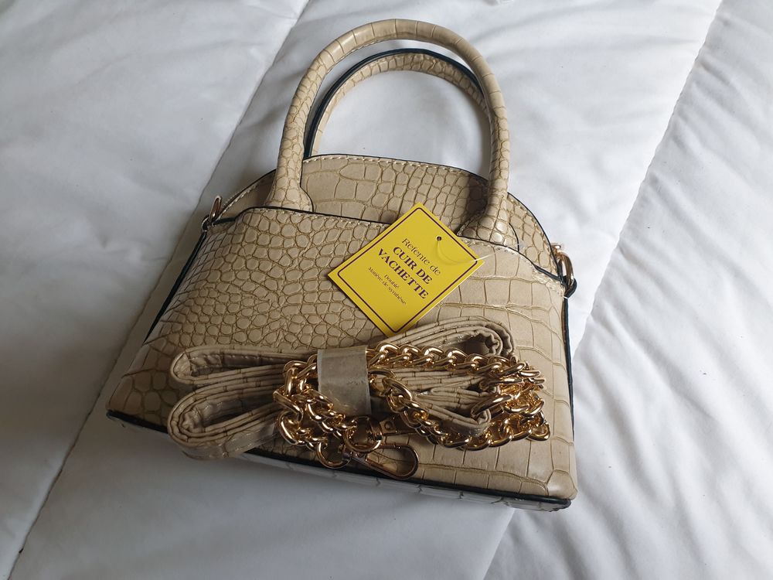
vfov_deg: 53.1
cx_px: 386
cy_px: 290
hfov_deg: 67.3
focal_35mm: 26
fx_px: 581
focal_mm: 4.3
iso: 250
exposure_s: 1/31
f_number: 2.4
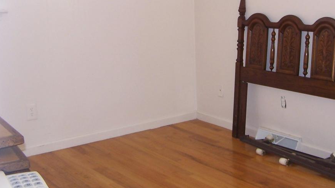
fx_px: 542
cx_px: 231
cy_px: 37
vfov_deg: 19.5
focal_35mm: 61
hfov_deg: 34.0
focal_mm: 6.3
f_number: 2.8
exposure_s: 1/60
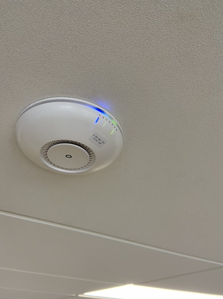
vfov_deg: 67.3
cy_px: 150
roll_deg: -1.4
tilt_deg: +39.7
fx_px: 224
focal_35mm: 26
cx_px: 112
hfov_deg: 53.0
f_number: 1.8
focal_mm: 4.25
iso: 80
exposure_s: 1/50
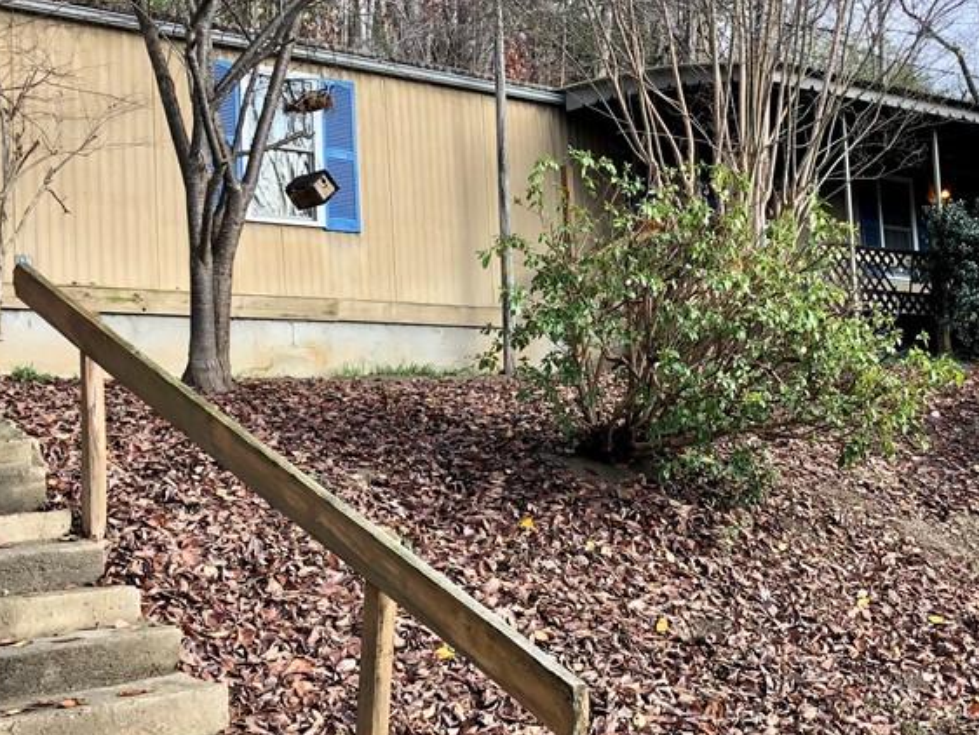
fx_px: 1443
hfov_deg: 37.2
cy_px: 331
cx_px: 622
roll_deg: +3.0
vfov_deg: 28.6
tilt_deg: +6.5
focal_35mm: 51
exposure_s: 1/125
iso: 20
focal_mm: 3.99
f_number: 1.8
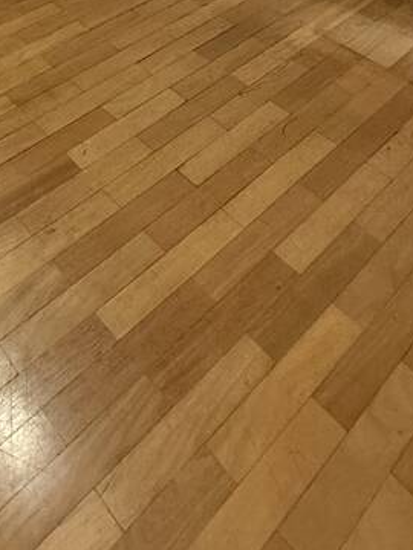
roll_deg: +1.5
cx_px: 2
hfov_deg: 31.8
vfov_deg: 31.2
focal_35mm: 42
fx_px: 668
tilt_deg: -14.0
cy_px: -211
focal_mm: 2.22
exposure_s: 1/60
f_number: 2.2
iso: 400
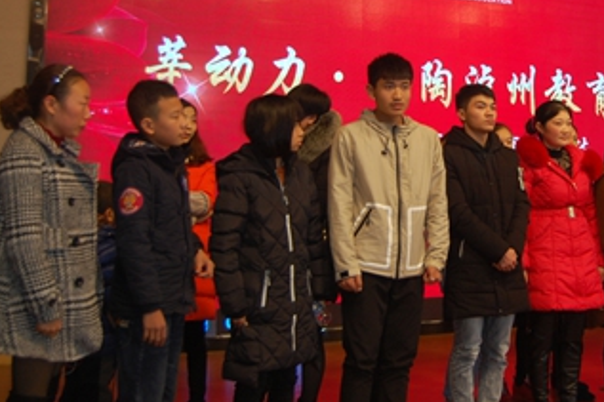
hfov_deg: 37.2
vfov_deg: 25.7
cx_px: 455
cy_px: 111
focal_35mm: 52
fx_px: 872
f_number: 3.8
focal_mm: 22
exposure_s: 1/30
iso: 400
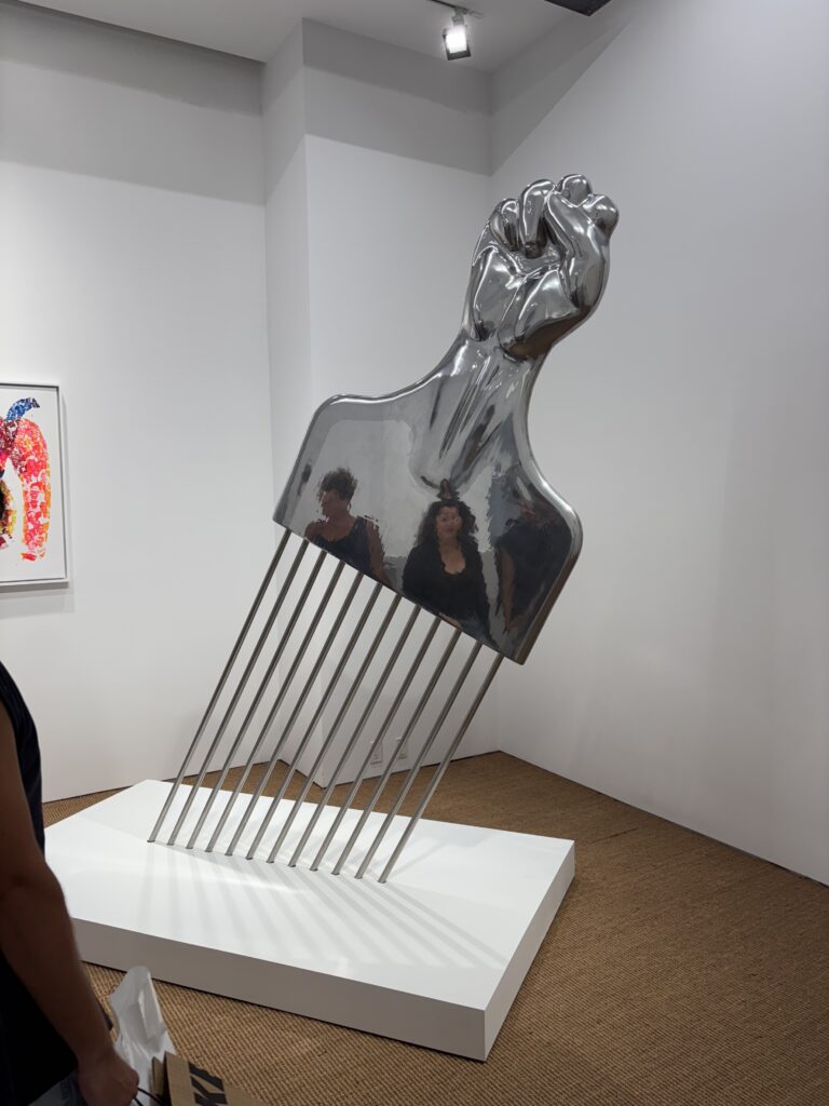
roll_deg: +1.0
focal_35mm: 26
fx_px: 830
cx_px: 414
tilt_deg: -4.0
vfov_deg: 67.3
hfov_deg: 53.1
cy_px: 553
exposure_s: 1/120
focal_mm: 5.96
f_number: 1.6
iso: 50
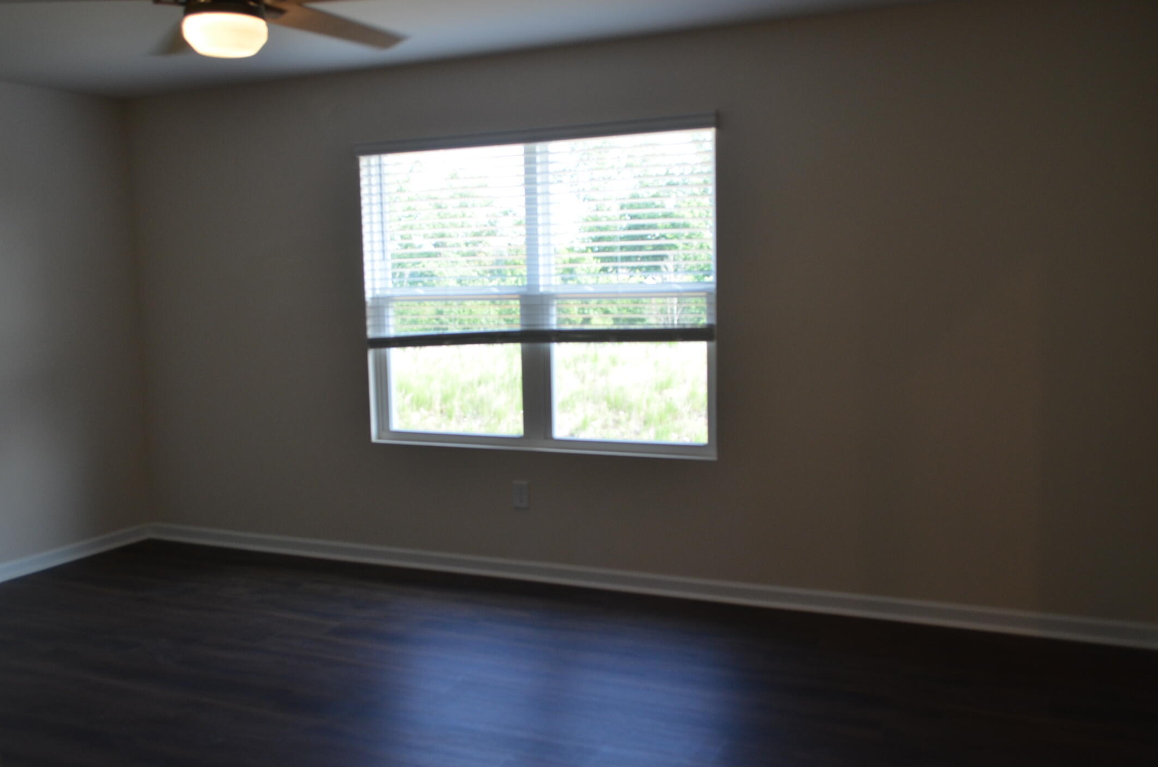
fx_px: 1124
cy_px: 366
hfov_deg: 54.5
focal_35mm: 35
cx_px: 542
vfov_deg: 37.7
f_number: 5.6
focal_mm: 20
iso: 400
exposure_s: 1/100
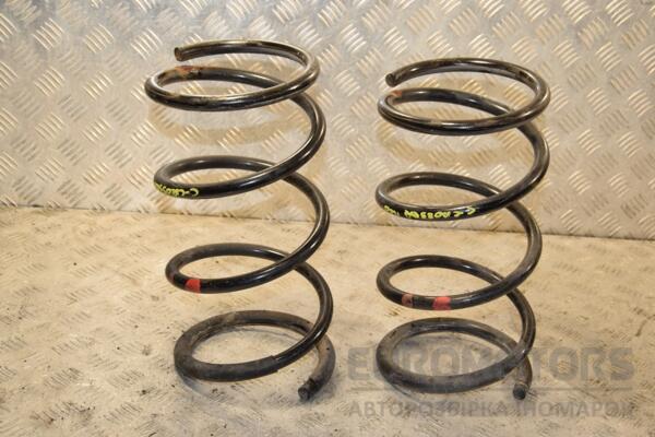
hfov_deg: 33.4
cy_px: 218
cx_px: 328
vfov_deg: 22.6
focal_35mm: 60
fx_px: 1092
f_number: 7.1
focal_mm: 40
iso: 800
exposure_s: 1/200
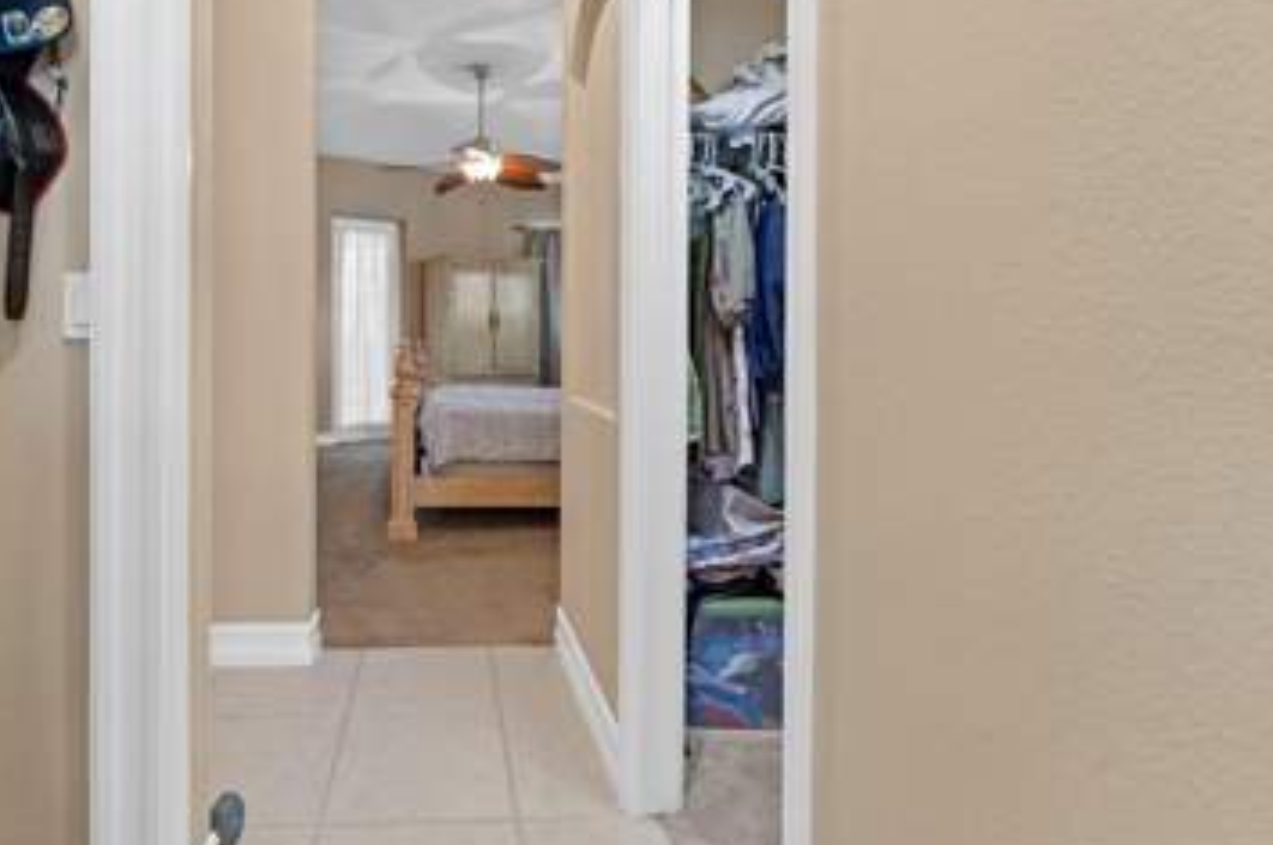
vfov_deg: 63.9
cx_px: 475
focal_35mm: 19
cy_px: 347
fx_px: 671
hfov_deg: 85.2
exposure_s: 1/1.67
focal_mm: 14
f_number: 8
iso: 400
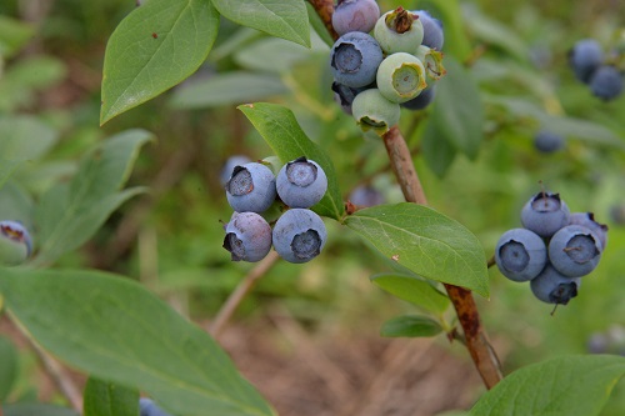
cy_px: 208
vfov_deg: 11.4
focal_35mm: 120
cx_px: 312
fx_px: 2083
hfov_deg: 17.1
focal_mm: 120
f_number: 13
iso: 2500
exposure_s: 1/640
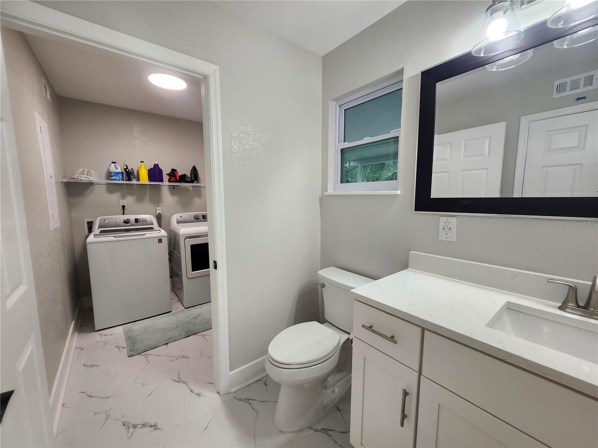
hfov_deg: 106.2
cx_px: 299
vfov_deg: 89.9
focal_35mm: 13
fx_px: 225
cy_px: 224
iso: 125
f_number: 2.2
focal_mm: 1.74
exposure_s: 1/60
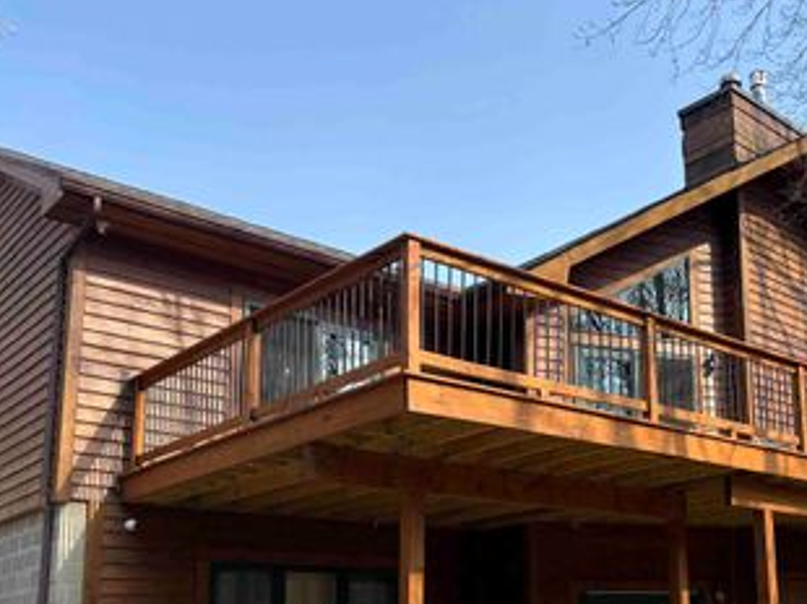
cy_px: 465
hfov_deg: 43.0
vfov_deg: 33.5
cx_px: 633
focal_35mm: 42
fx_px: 978
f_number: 1.6
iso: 50
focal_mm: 5.96
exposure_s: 1/973
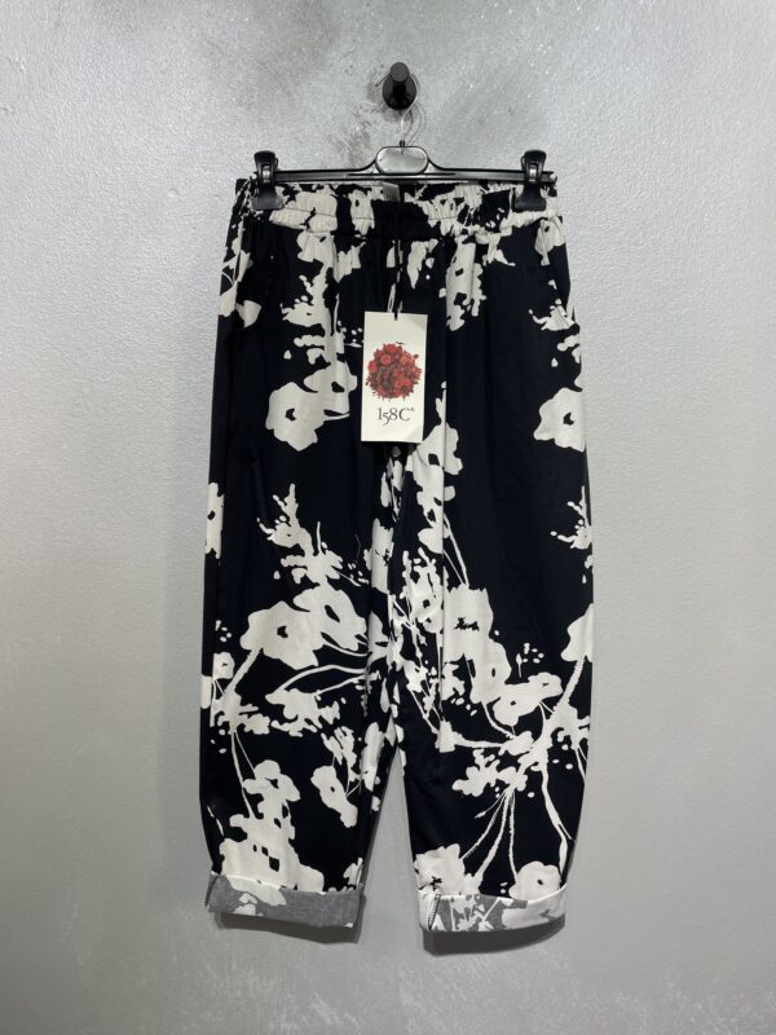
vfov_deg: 67.3
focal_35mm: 26
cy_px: 518
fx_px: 777
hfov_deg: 53.1
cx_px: 388
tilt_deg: -5.8
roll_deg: +0.3
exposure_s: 1/168
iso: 32
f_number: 1.6
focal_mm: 4.2
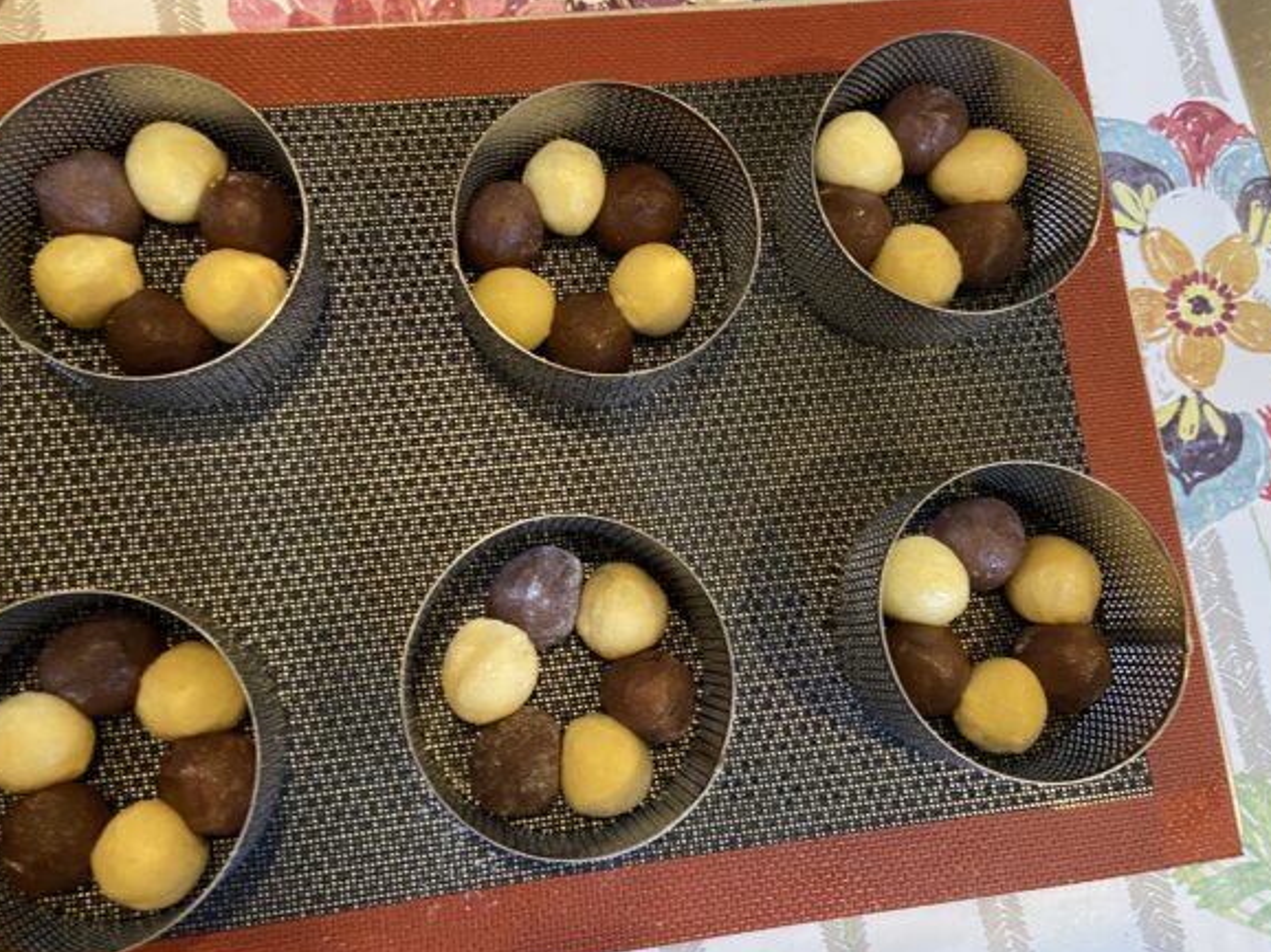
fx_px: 1101
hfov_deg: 59.9
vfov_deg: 46.8
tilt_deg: -78.7
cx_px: 595
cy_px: 455
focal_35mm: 30
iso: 500
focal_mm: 4.25
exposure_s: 1/33
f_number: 1.8
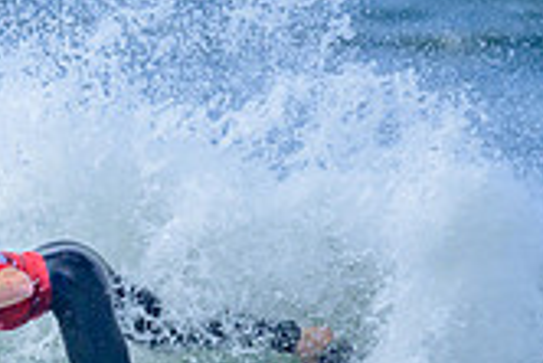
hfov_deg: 0.5
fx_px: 58045
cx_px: -181
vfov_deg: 0.4
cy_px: 620
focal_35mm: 3845
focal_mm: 800
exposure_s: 1/2000
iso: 400
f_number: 6.3
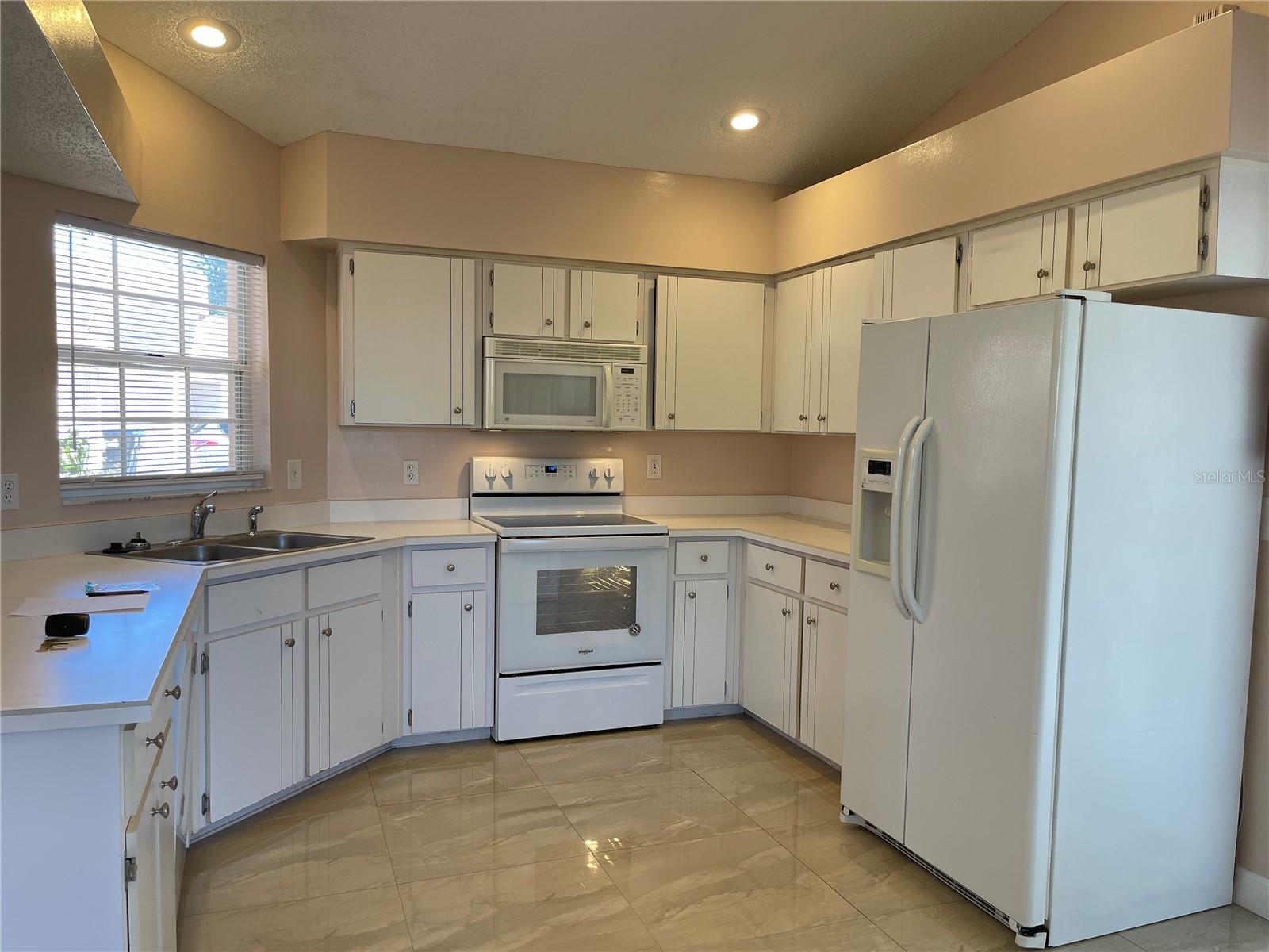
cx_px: 634
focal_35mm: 26
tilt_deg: -4.3
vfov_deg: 53.1
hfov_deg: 67.3
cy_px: 476
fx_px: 953
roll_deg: -1.2
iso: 64
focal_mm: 5.1
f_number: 1.6
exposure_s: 1/120
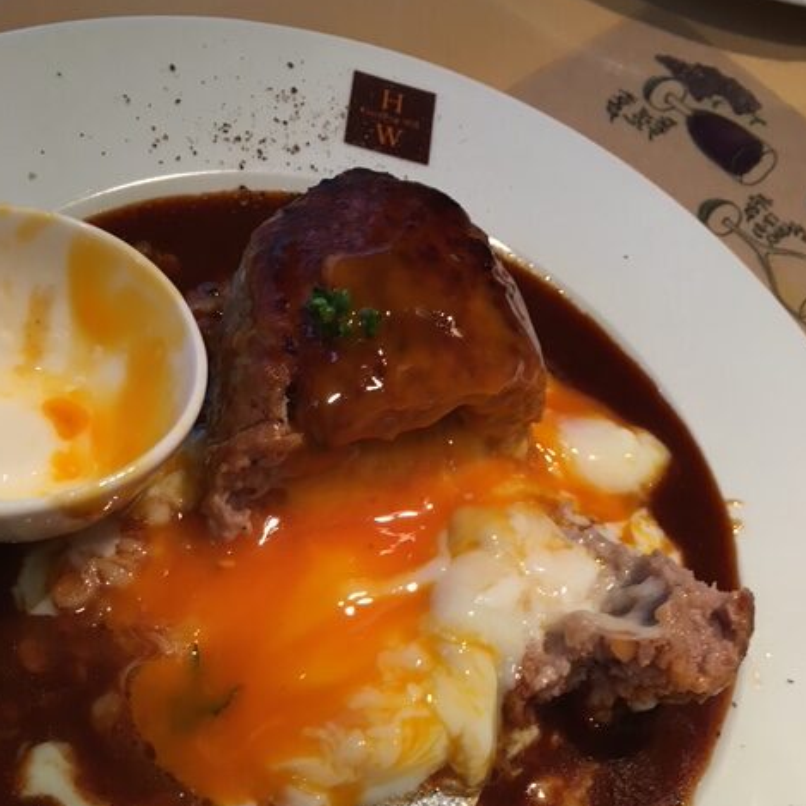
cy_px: 529
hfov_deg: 47.2
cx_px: 402
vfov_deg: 46.6
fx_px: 922
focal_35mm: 35
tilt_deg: -56.7
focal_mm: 4.15
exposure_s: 1/30
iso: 50
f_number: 2.2
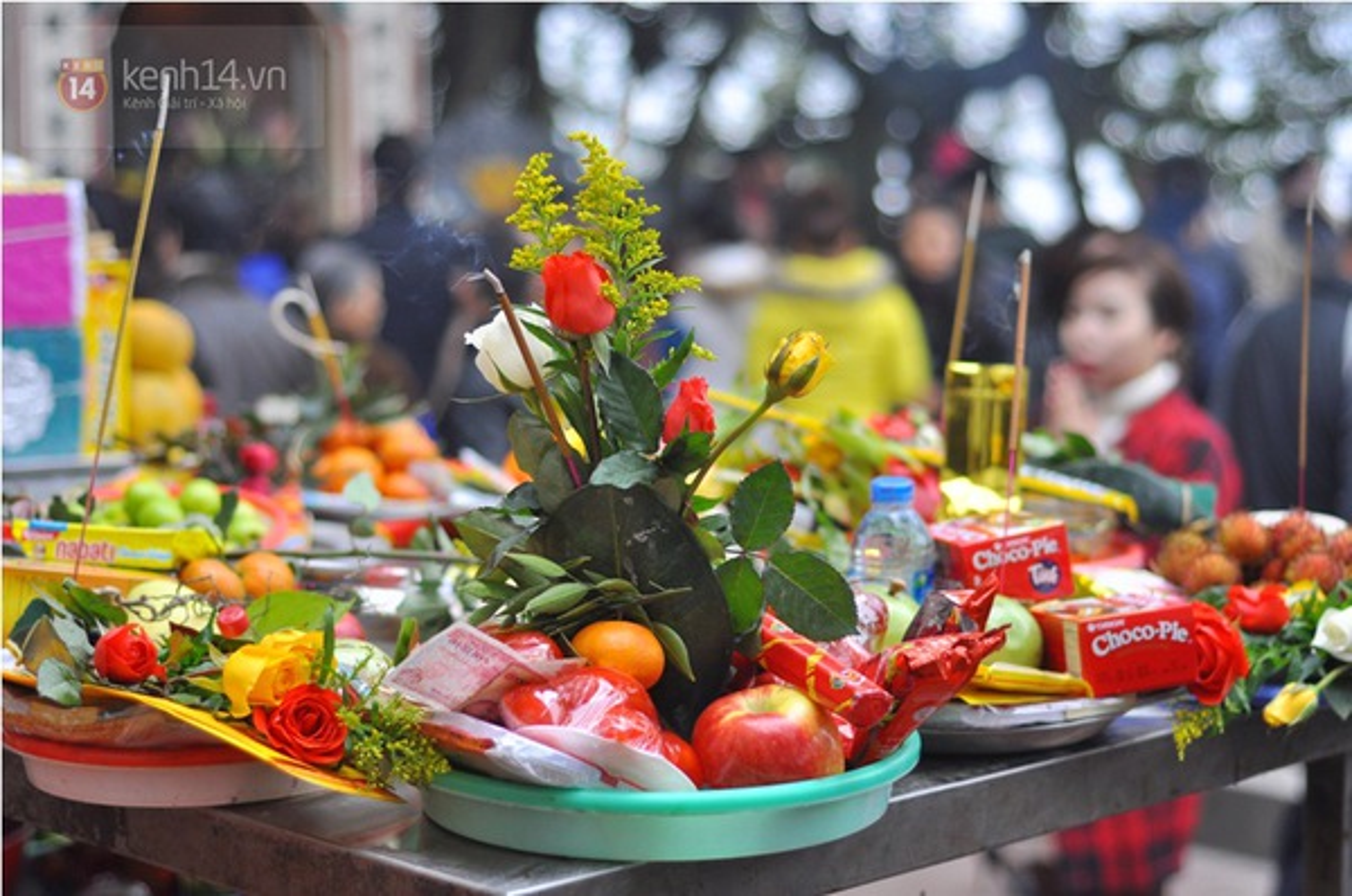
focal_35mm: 75
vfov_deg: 18.1
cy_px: 448
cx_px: 676
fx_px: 2812
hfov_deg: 27.0
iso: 320
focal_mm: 50
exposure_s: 1/640
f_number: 2.2
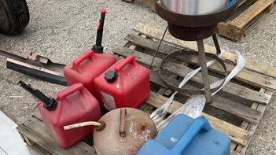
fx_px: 263
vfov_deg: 32.2
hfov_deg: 55.2
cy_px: 116
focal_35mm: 36
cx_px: 123
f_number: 1.8
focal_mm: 3
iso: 25
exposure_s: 1/1279
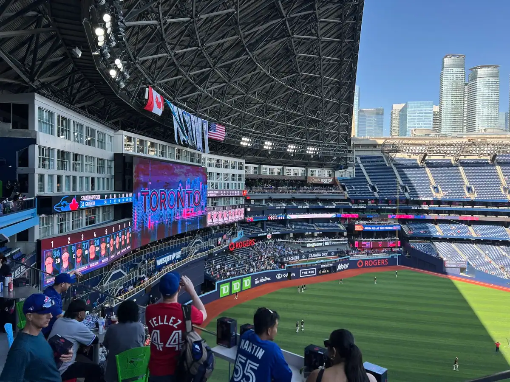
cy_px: 191
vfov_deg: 53.1
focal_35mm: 26
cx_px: 255
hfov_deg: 67.3
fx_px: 383
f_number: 1.5
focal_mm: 5.7
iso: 50
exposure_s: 1/1751
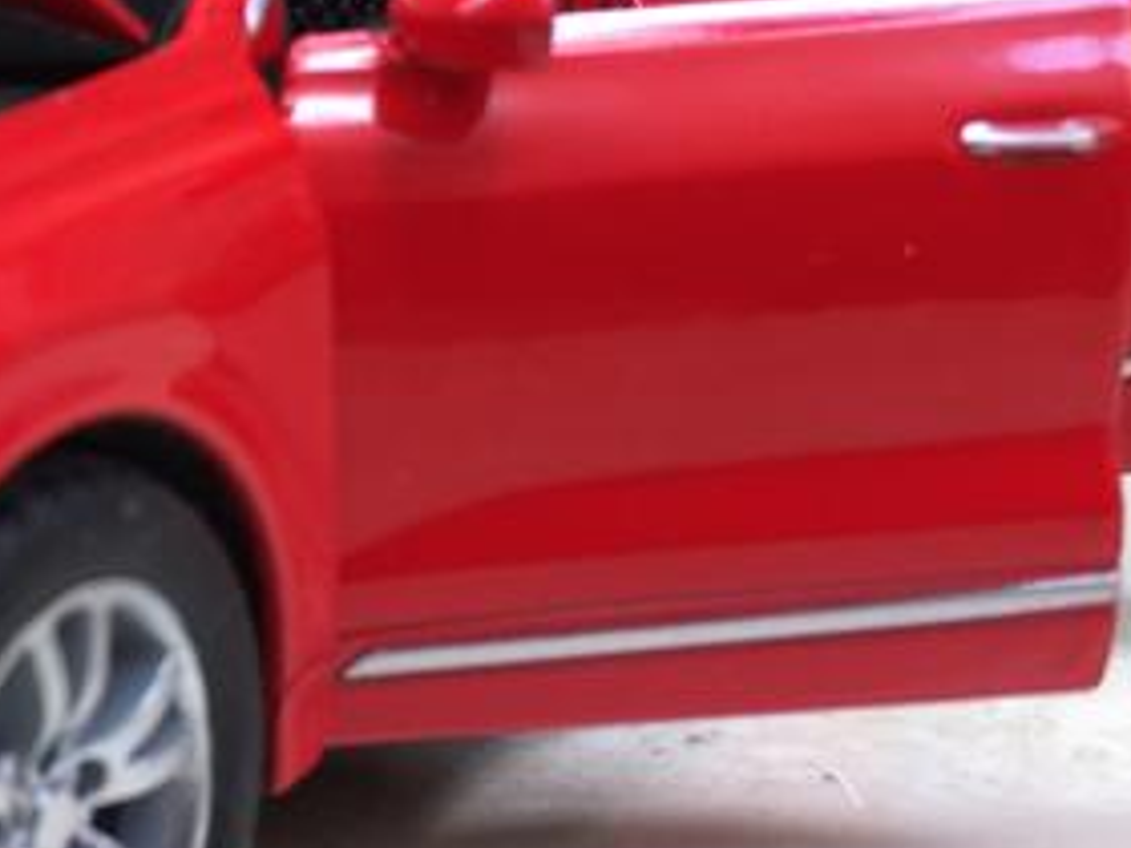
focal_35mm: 83
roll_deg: +0.2
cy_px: 121
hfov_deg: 22.3
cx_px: -97
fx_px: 2712
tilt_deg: -9.2
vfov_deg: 17.6
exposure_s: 1/50
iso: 32
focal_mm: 4.15
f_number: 2.2
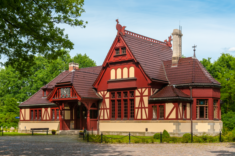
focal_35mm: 52
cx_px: 118
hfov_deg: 37.9
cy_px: 78
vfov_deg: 25.7
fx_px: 342
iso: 200
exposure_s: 1/250
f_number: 8
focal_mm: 35
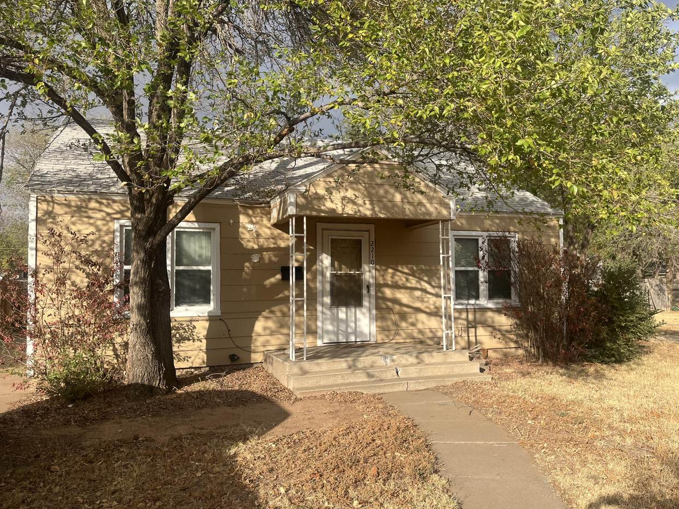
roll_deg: +0.7
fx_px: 529
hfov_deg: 65.3
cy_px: 261
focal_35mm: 27
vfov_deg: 51.3
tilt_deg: +1.9
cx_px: 350
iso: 50
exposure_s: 1/2410
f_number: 1.6
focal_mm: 5.1
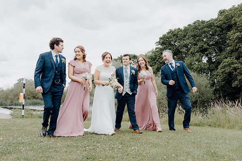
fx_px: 249
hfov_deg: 51.9
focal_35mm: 37
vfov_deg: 36.0
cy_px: 80
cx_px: 121
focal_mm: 37
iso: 125
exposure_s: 1/200
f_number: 5
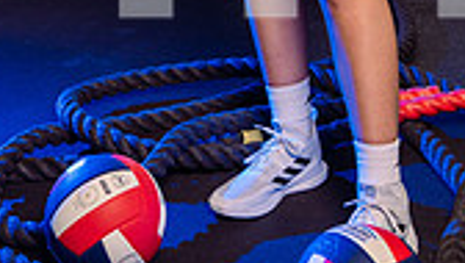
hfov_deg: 21.8
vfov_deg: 11.2
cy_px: -260
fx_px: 1210
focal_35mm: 98
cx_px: 219
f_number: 5
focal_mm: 35
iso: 320
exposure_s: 1/250
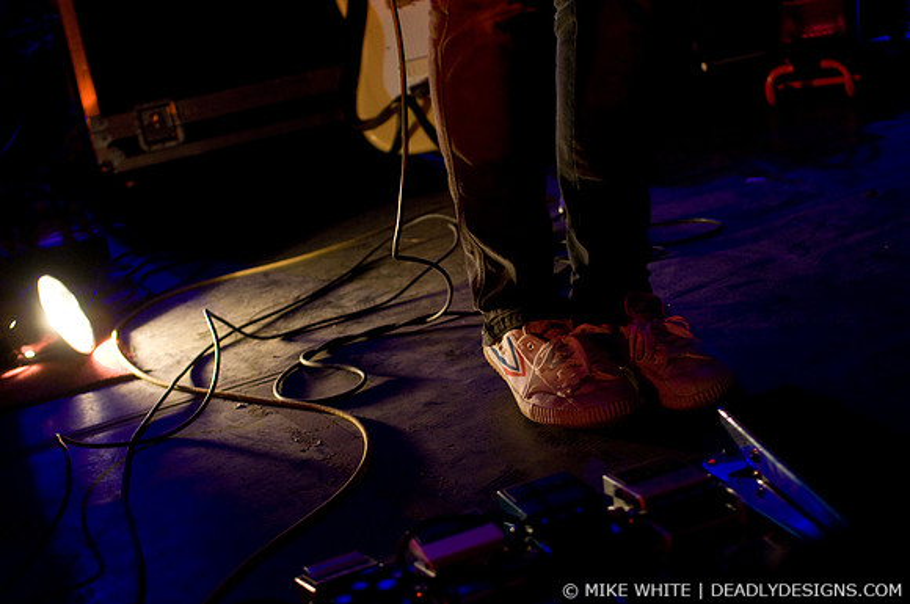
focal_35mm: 52
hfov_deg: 37.9
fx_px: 1325
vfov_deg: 25.7
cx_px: 455
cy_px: 302
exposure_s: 1/50
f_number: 2.8
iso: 1000
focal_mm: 35
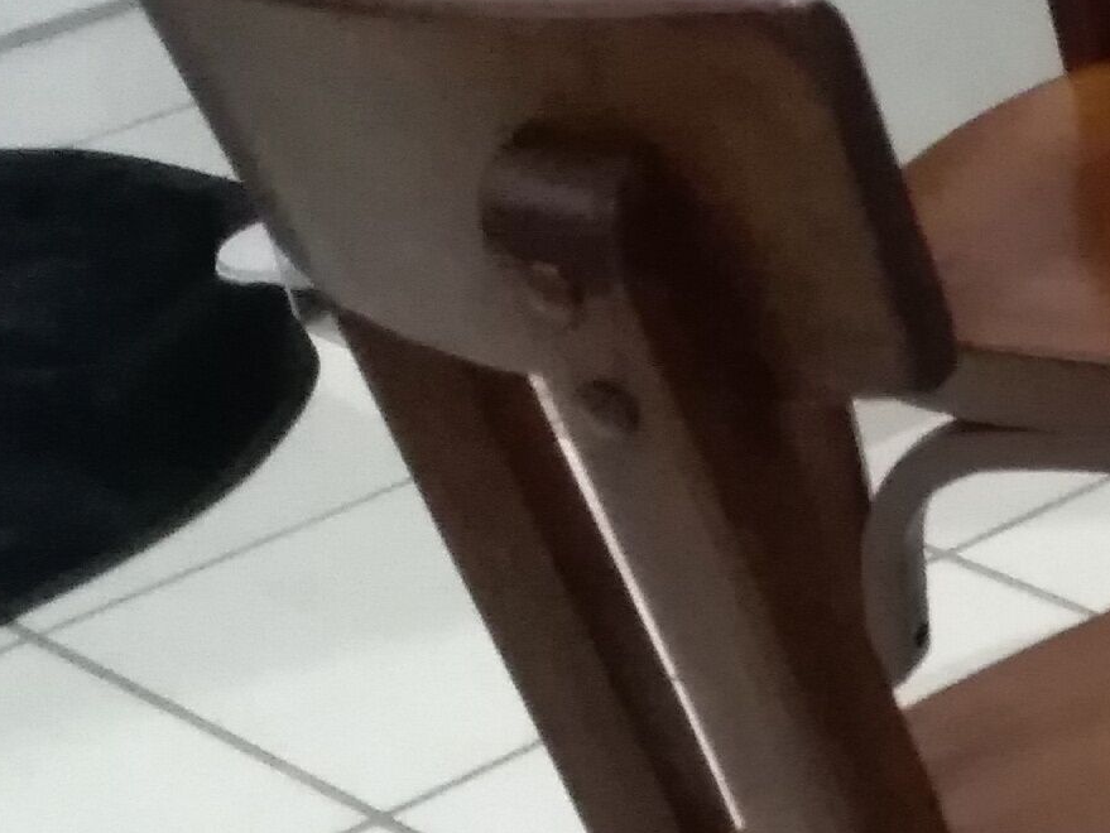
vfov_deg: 11.9
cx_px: 2493
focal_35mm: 123
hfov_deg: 13.0
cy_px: 866
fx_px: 3946
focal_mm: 3.54
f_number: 2
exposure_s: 1/25
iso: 838
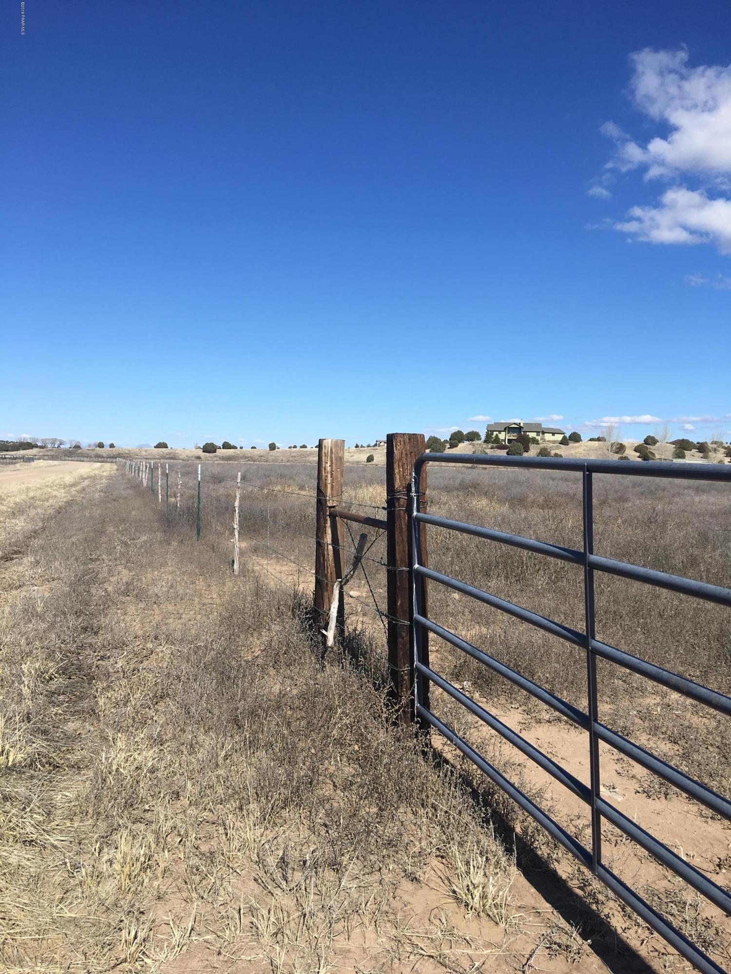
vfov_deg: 61.7
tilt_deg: -0.2
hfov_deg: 48.2
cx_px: 366
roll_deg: +0.5
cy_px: 487
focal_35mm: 29
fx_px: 817
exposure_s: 1/2262
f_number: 2.2
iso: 25
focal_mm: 4.15
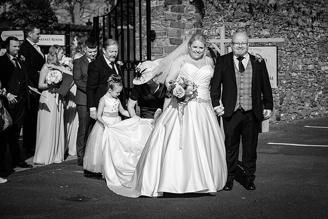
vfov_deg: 16.1
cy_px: 99
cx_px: 176
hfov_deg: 24.0
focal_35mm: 85
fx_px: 772
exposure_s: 1/4000
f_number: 2.8
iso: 200
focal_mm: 48.5
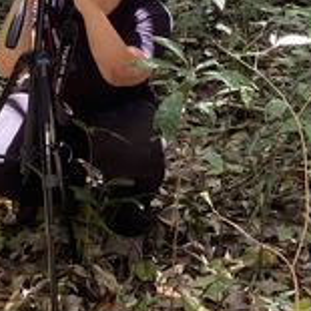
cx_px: 20
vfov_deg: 18.3
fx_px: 966
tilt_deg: -13.8
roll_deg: -0.7
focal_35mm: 95
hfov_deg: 18.0
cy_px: 110
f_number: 1.8
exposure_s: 1/121
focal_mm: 4.25
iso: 80
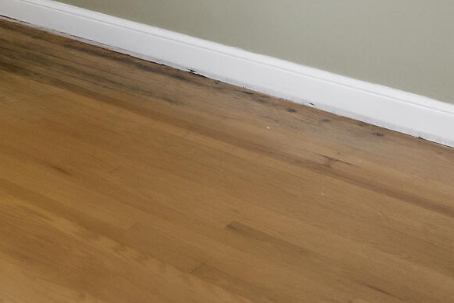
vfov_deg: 14.6
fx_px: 971
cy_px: -308
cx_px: -163
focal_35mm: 77
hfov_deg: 22.9
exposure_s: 1/10
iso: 400
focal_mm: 10
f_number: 8
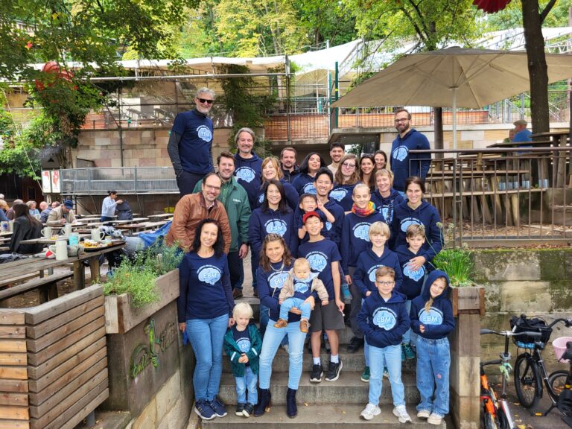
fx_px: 430
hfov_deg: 67.3
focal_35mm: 26
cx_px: 286
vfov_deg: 53.1
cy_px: 214
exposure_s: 1/125
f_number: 1.8
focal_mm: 5.4
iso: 40
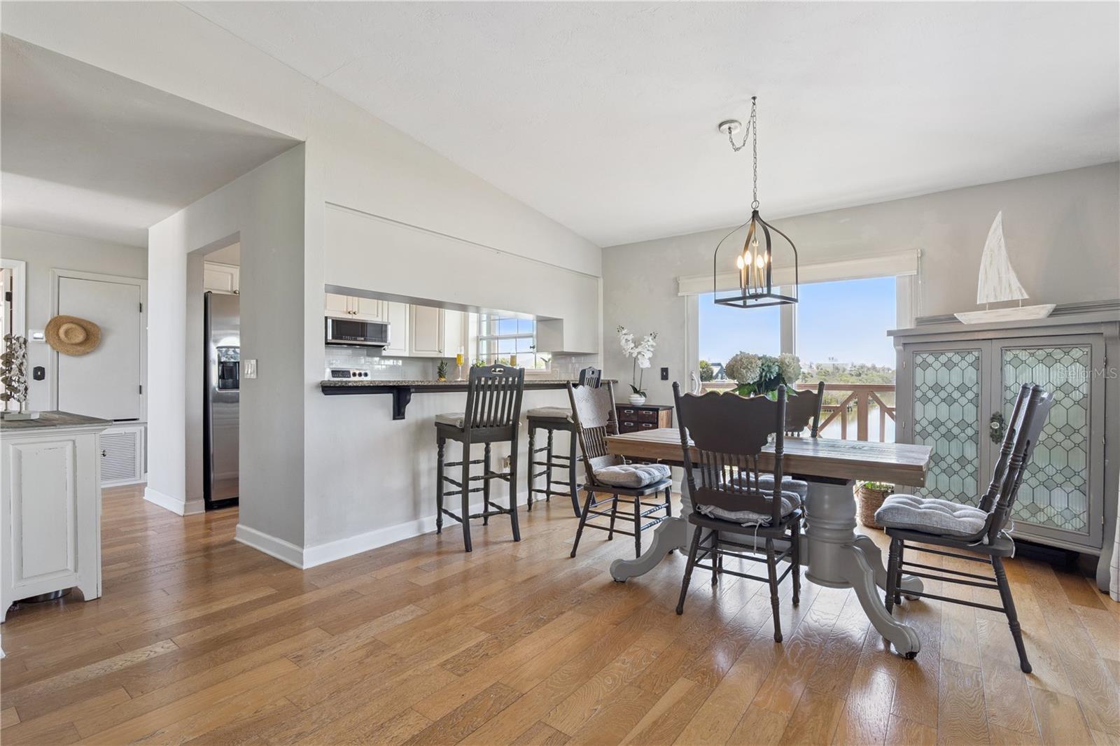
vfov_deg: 73.7
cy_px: 373
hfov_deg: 96.7
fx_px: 498
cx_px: 560
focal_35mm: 16
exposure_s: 1/40
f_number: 10
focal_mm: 16
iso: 800
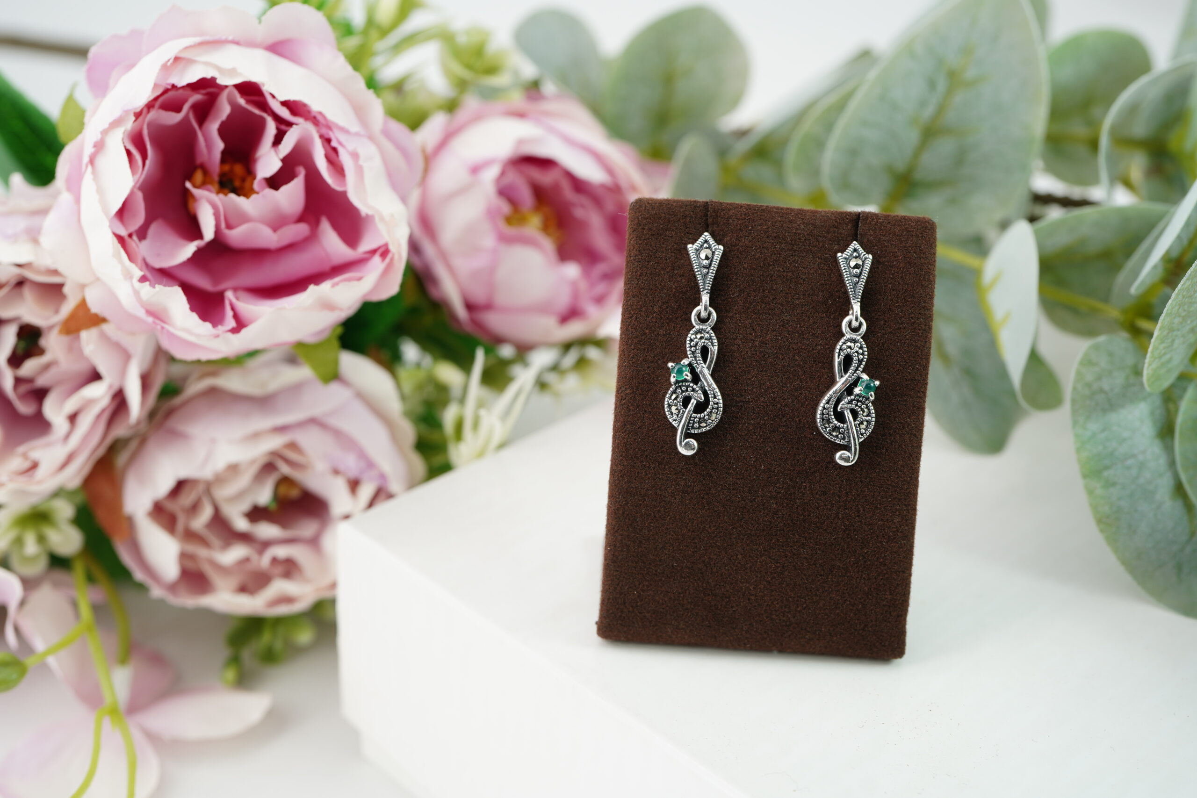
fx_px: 1662
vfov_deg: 27.0
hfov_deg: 39.6
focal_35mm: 50
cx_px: 598
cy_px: 399
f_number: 7.1
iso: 200
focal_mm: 50
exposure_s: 1/50
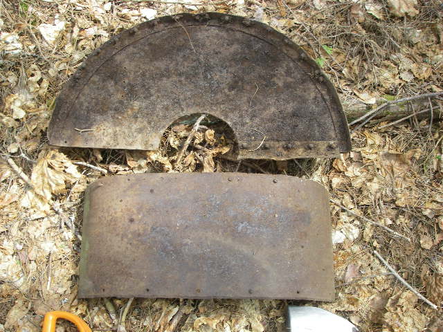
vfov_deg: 37.7
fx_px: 486
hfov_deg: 49.0
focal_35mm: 38
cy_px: 166
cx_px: 222
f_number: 3.3
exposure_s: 1/50
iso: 64
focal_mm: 6.3
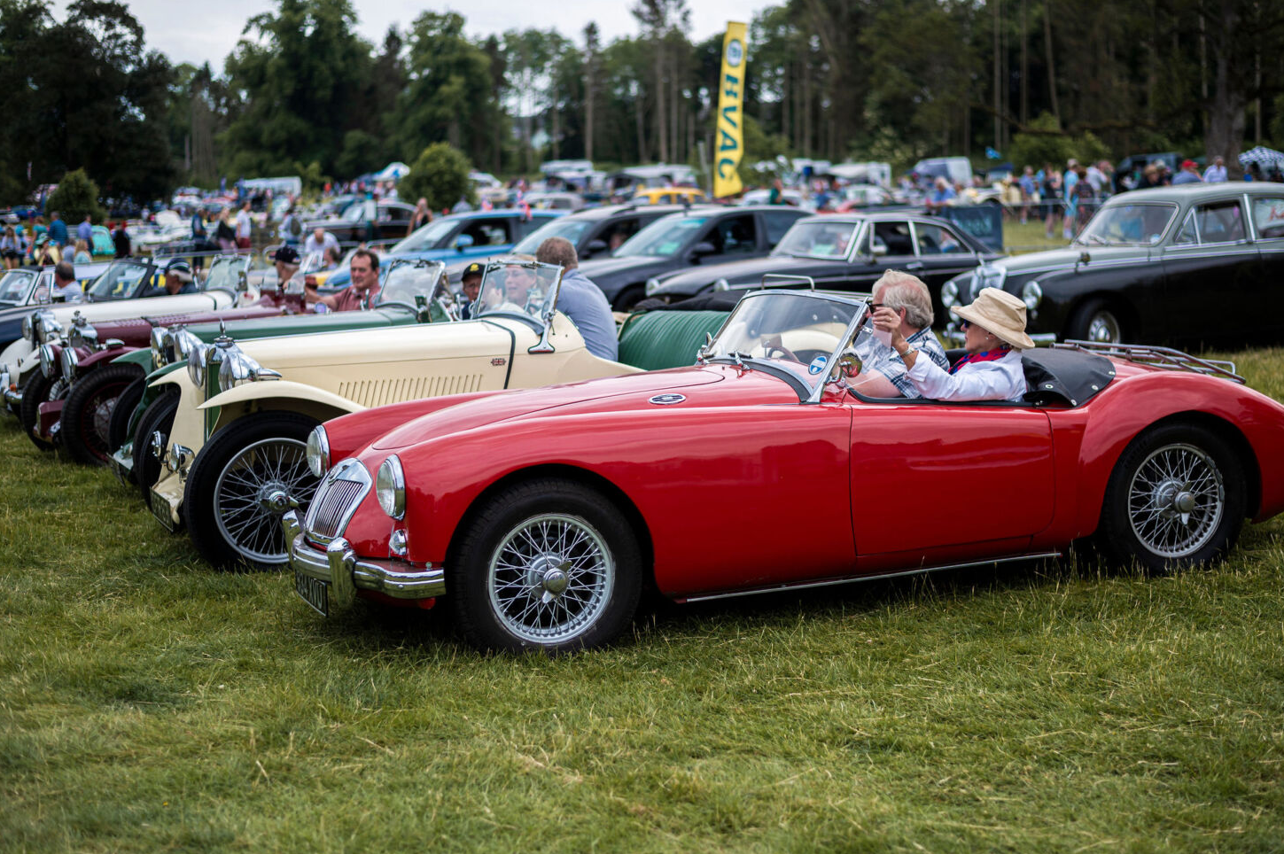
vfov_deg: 25.5
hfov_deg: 37.5
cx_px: 679
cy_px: 409
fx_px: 1889
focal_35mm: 53
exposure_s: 1/3200
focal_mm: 50
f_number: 2
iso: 100
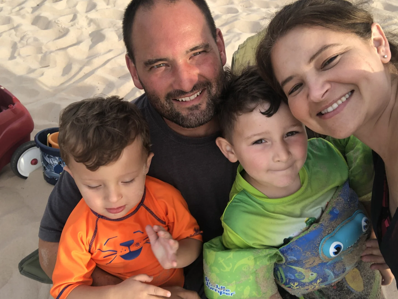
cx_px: 199
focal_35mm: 32
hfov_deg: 56.8
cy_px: 150
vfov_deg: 44.2
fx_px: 368
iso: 20
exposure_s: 1/179
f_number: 2.2
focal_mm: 2.87
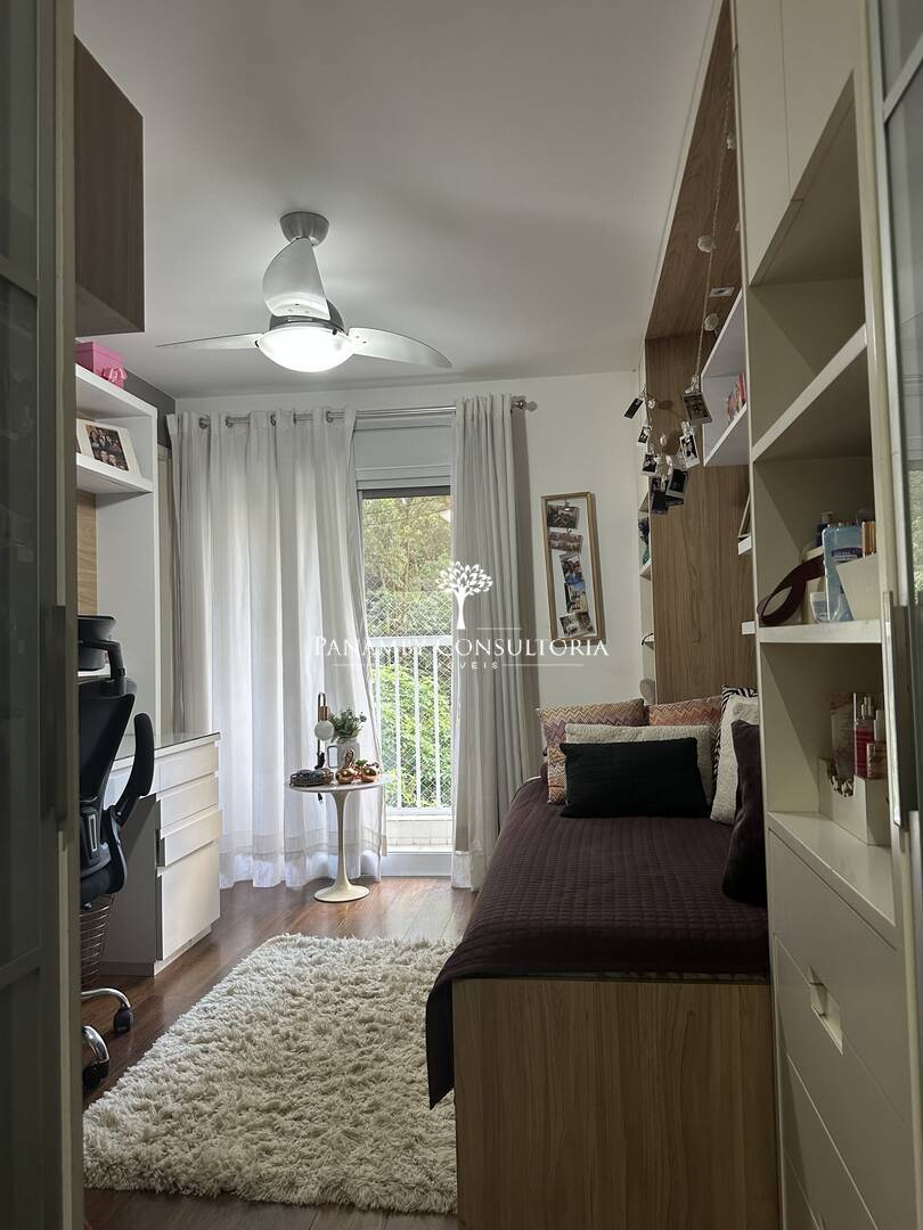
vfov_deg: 71.6
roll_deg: +1.1
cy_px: 615
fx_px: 853
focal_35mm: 24
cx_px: 462
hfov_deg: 56.8
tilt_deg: +3.6
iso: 200
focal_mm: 6.86
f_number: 1.78
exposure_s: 1/60
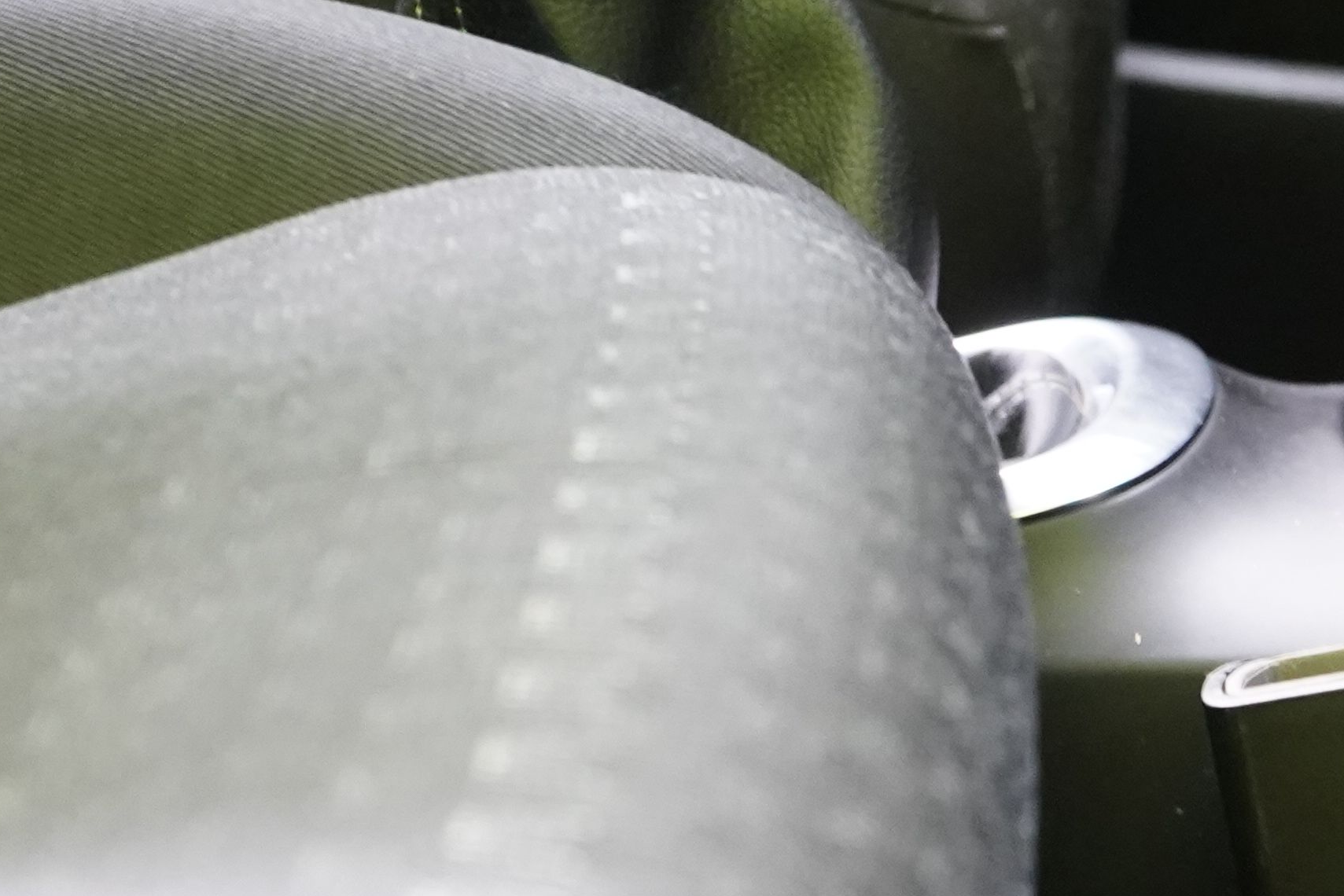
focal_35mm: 172
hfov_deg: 11.6
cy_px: 1156
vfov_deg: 7.9
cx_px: 1757
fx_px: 6422
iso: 5000
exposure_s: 1/20
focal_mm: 49
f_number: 5
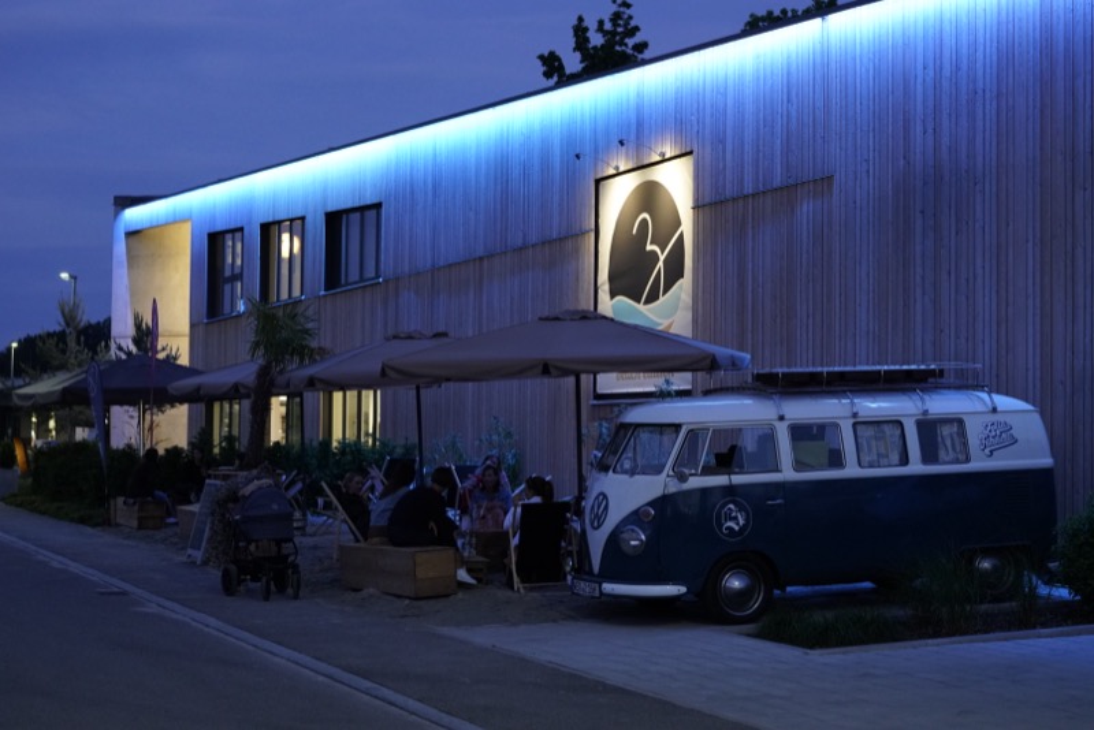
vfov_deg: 22.6
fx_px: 1824
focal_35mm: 60
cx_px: 547
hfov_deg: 33.4
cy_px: 365
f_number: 2.5
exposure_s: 1/80
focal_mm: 40
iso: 2000
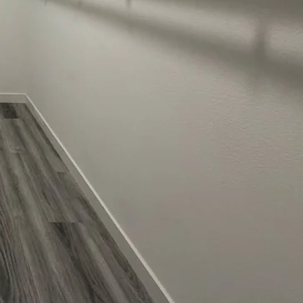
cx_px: -74
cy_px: 0
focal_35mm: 35
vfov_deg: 41.2
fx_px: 347
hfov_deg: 35.3
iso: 320
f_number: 2.2
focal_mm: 2.22
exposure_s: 1/120
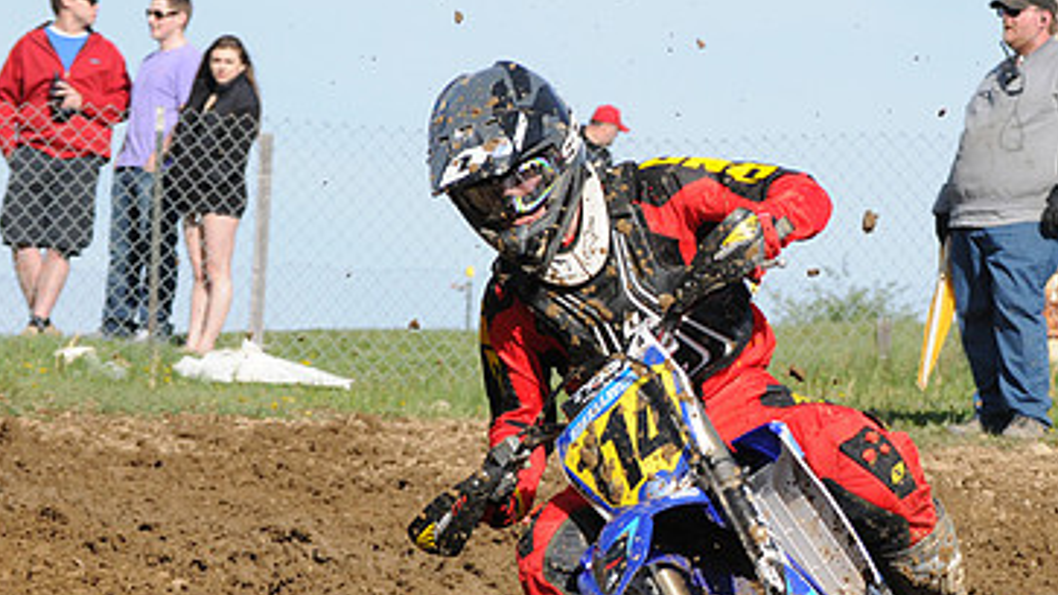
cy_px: 407
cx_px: 737
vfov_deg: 4.9
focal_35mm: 246
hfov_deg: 8.8
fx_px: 6900
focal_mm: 98
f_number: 8
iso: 640
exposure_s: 1/1600
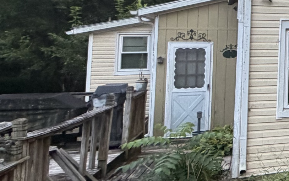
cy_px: 11
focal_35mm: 56
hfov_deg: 25.3
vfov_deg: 22.5
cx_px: 454
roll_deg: -0.7
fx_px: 441
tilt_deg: +5.4
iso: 250
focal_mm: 2.22
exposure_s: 1/121
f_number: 2.2
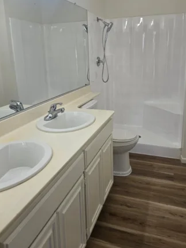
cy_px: 100
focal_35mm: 30
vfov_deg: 59.5
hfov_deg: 46.8
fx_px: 215
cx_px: 98
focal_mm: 5.4
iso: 50
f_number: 1.8
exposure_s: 1/120
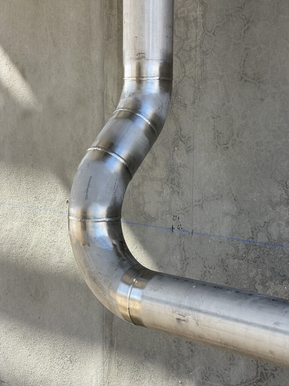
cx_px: 144
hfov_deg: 22.9
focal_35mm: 64
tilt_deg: -6.6
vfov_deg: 30.3
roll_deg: -1.0
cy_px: 193
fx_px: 713
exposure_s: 1/197
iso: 20
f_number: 2.2
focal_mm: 7.5
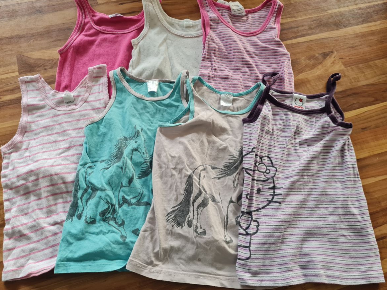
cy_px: 144
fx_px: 302
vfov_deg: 51.4
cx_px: 189
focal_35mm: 27
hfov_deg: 65.3
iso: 320
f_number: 1.8
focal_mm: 5.4
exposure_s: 1/120
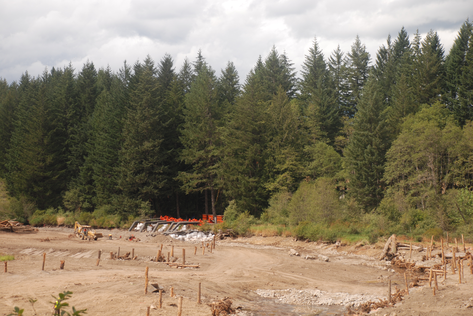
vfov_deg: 13.9
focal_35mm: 99
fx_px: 1302
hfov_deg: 20.6
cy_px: 158
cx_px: 236
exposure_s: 1/500
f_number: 5.3
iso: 160
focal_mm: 66
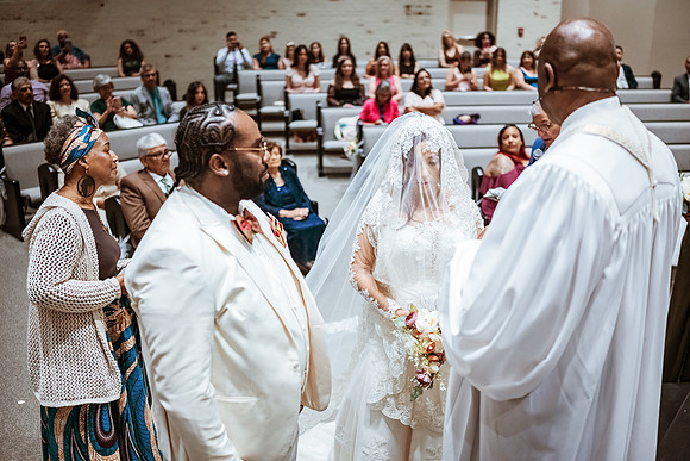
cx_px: 345
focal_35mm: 35
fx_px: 671
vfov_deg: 37.9
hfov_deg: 54.4
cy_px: 230
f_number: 1.8
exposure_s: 1/500
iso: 1250
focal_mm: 35
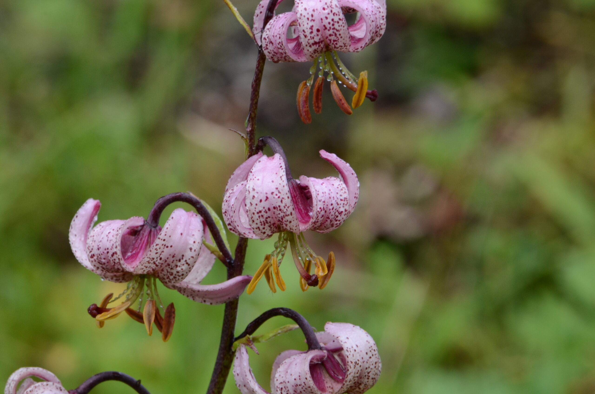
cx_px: 298
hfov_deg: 4.6
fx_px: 7423
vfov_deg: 3.0
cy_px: 197
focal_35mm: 450
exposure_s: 1/80
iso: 640
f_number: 16
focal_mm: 300
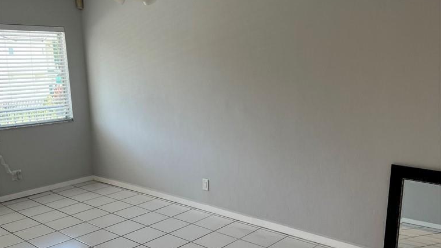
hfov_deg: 52.8
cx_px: 220
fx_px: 444
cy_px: 140
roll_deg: +0.4
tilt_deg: -8.5
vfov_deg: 31.1
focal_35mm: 38
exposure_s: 1/170
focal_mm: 5.7
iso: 50
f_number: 1.5
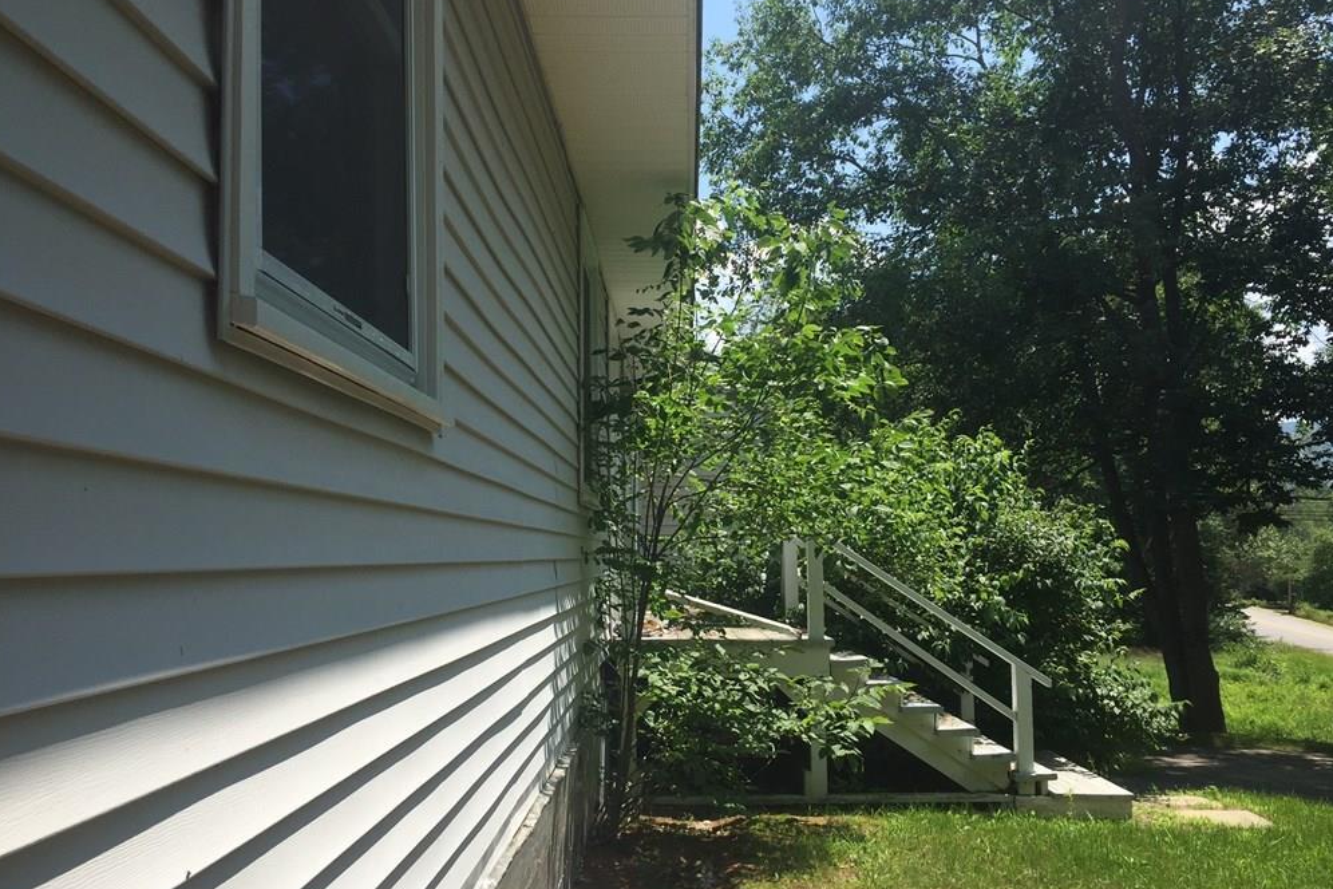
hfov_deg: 60.3
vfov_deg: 42.3
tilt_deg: +3.9
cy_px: 471
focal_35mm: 31
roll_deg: -0.8
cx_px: 673
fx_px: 1148
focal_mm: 4.15
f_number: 2.2
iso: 32
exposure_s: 1/1582
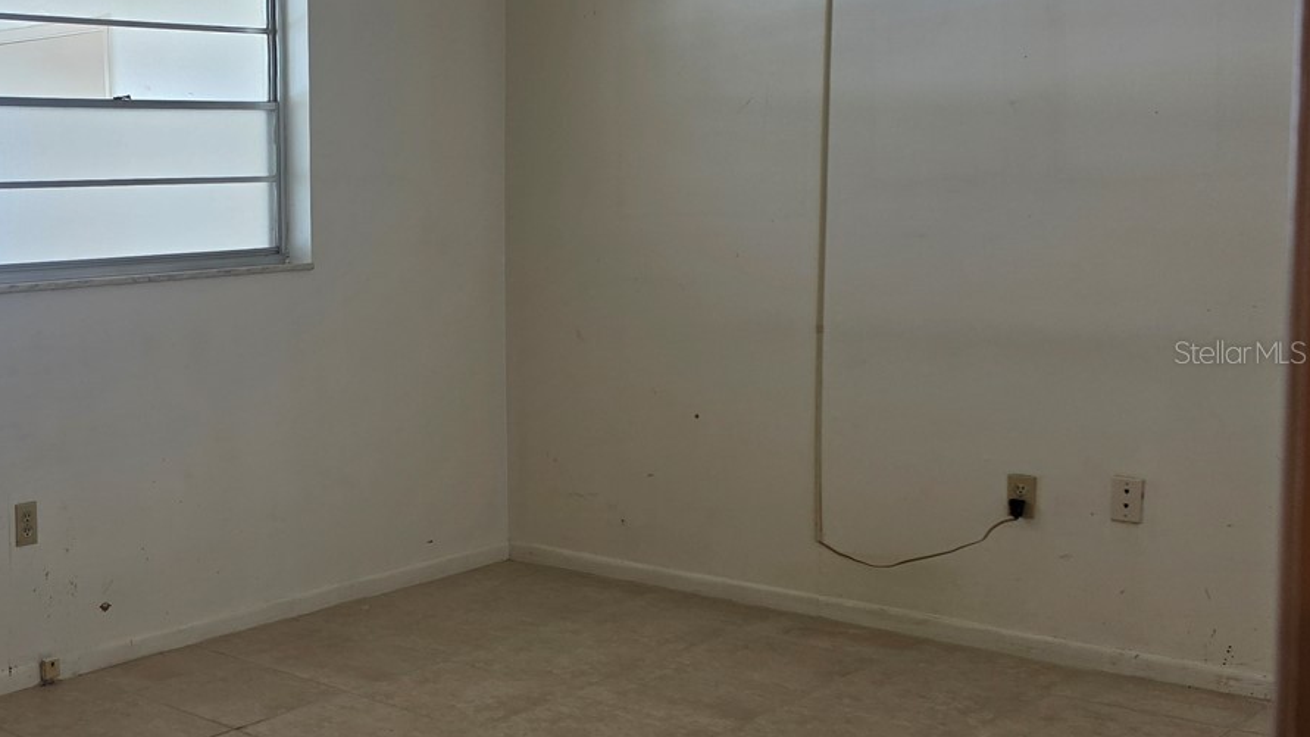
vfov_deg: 26.5
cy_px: 352
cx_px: 137
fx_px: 1563
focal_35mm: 45
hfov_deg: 41.9
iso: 40
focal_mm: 6.5
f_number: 1.4
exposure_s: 1/180
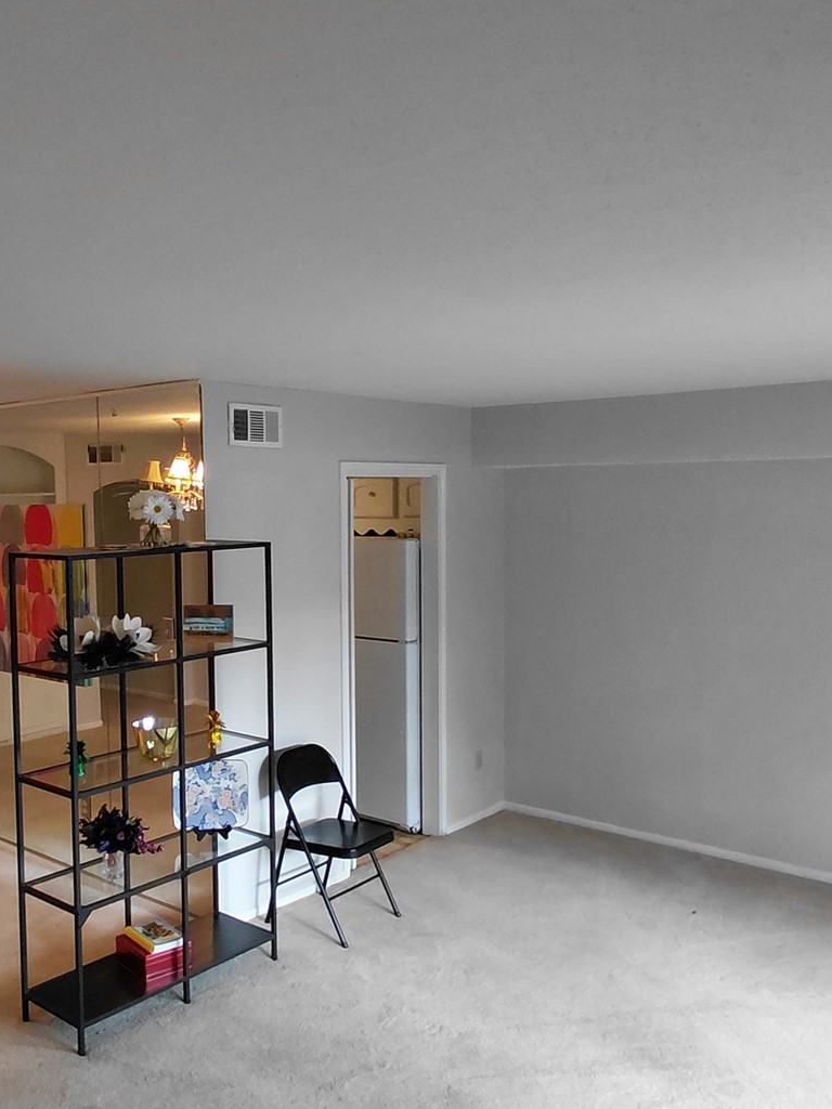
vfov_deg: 56.8
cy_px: 584
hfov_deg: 43.3
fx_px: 1025
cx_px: 252
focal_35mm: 32
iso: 200
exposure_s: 1/60
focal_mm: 1.64
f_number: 2.2
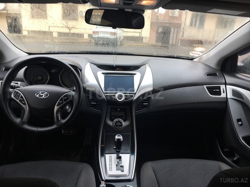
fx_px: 209
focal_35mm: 29
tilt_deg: -18.6
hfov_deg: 61.7
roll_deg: -2.9
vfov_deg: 48.2
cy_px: 94
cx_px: 125
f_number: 2.2
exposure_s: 1/50
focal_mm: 4.15
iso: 25
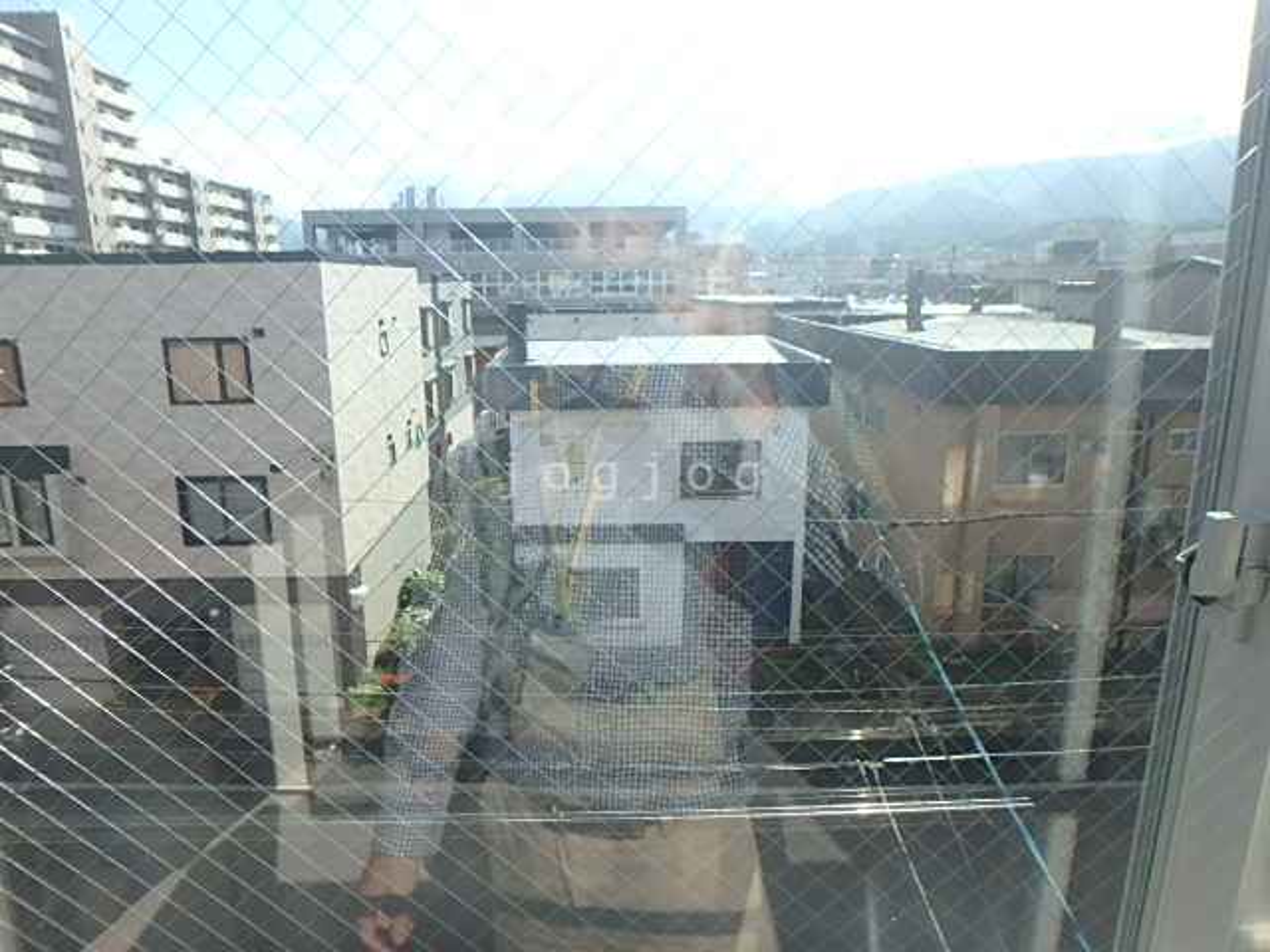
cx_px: 635
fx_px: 770
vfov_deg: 63.4
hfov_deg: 79.0
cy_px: 476
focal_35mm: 21
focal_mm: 3.7
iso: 125
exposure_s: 1/640
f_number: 3.5
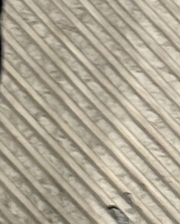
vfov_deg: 10.6
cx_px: -112
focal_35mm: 169
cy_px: -202
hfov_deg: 8.9
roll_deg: -2.8
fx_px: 1125
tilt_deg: -5.9
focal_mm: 6.86
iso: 1250
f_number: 1.78
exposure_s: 1/30
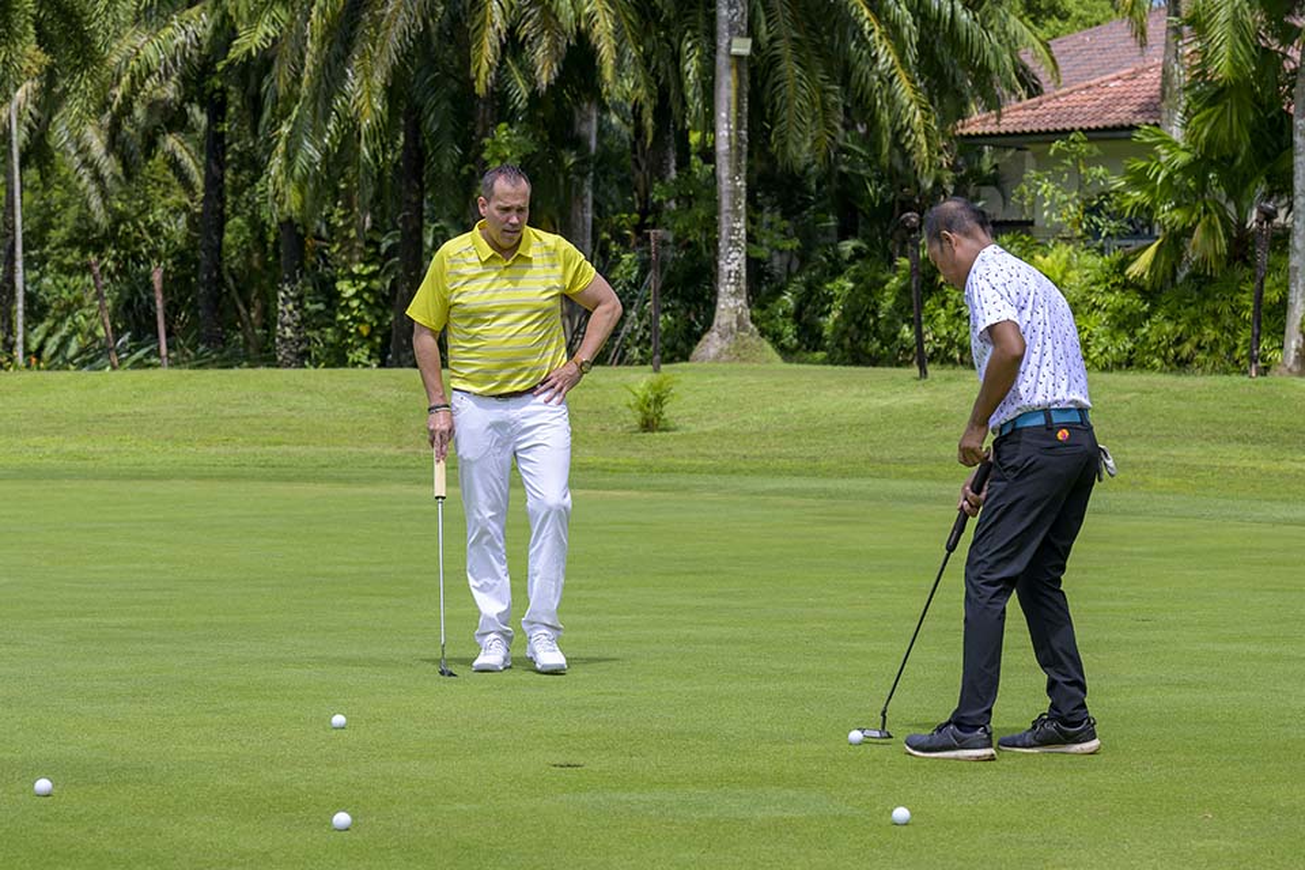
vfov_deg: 16.1
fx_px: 3081
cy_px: 435
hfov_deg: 23.9
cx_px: 652
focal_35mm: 85
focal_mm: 85
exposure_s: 1/2000
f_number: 6.3
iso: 500
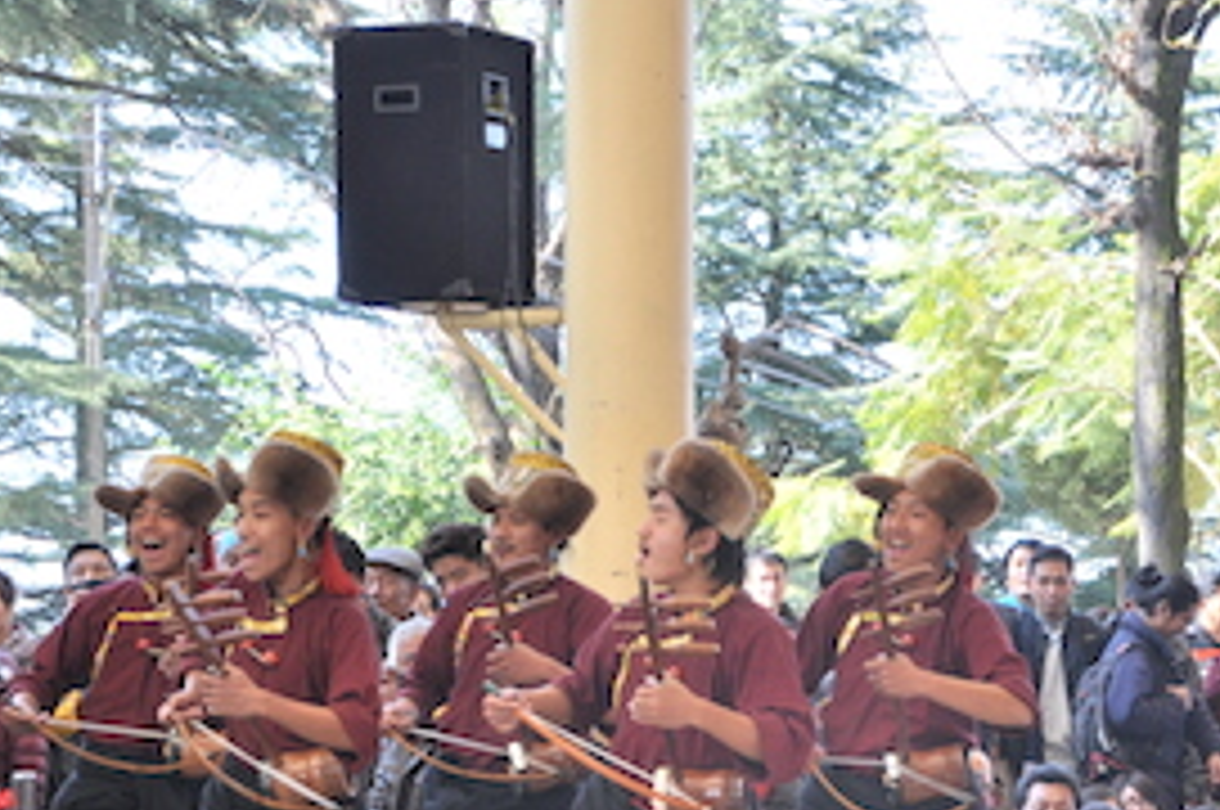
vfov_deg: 9.9
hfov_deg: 15.0
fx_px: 4638
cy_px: 785
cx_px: 707
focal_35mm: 137
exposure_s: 1/160
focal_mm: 45
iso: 500
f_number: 5.6
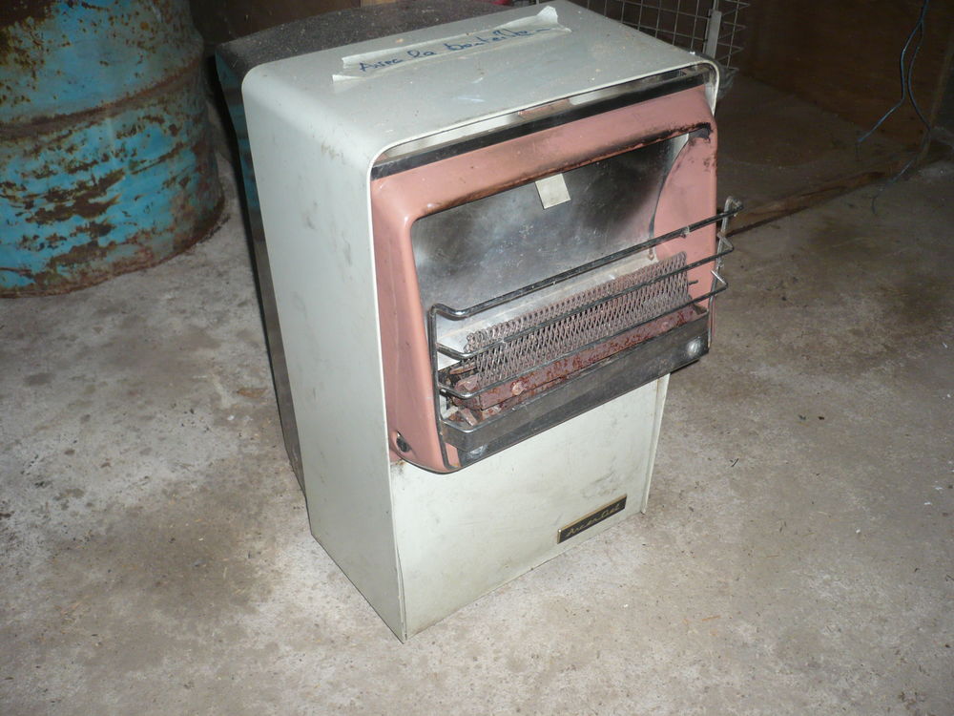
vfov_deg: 40.7
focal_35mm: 35
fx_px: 965
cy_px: 358
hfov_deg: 52.6
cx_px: 477
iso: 160
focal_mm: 5.8
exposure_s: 1/30
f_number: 2.8
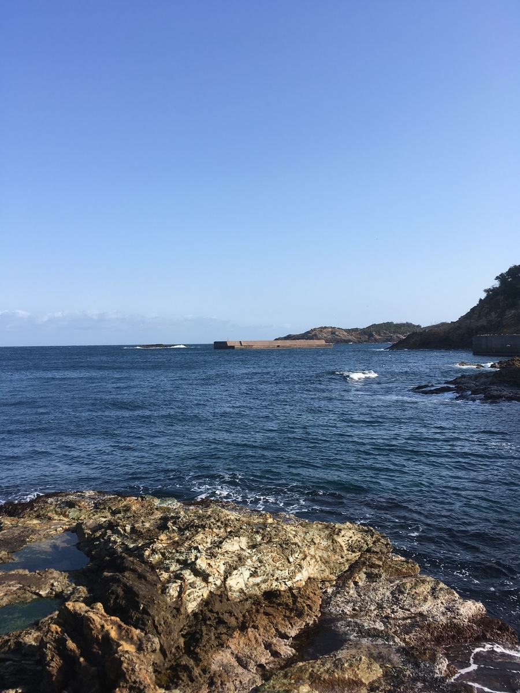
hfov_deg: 48.2
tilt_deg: -1.7
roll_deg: +0.3
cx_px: 260
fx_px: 581
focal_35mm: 29
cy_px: 346
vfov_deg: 61.7
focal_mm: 4.15
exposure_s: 1/1241
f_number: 2.2
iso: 25
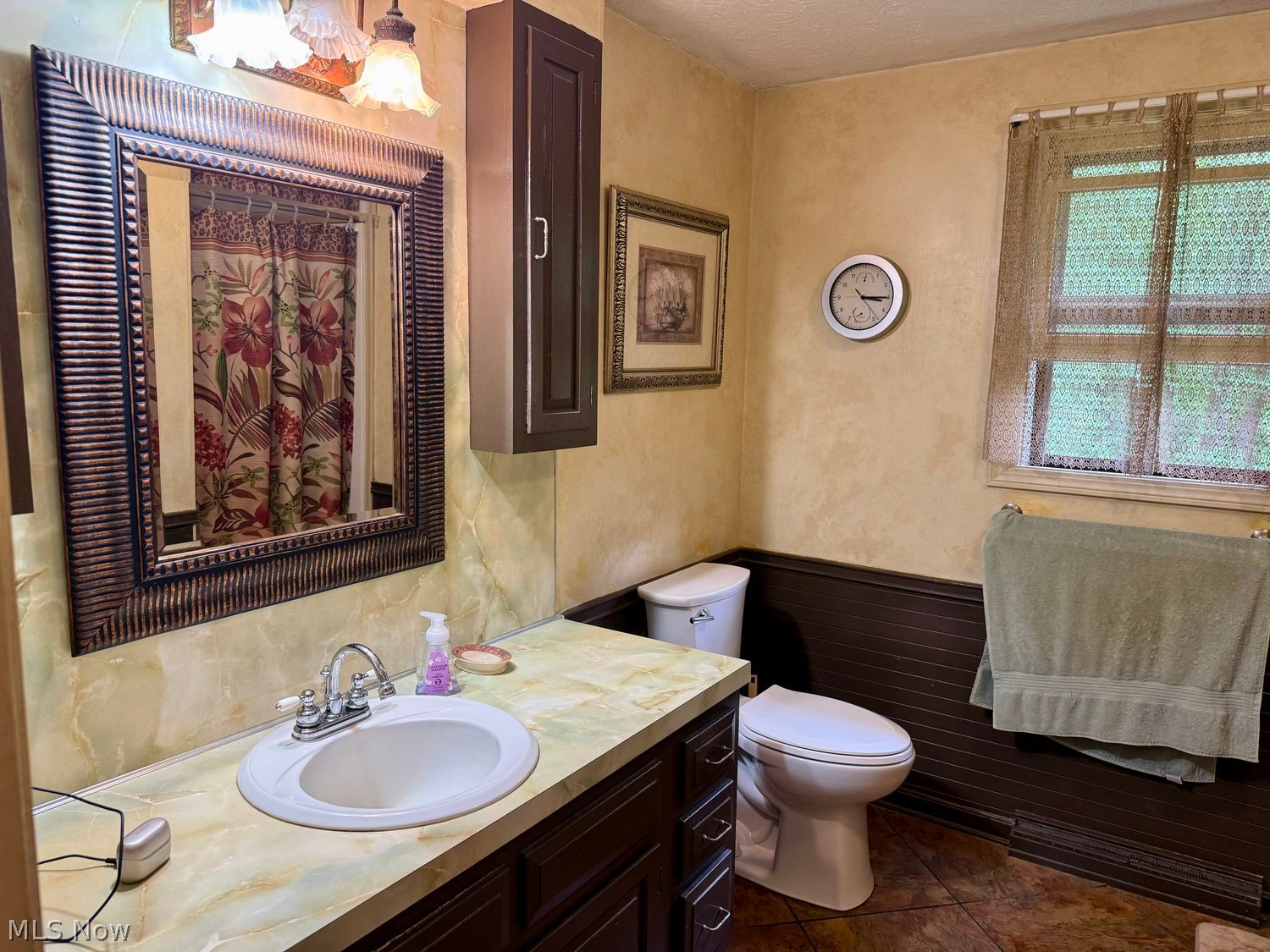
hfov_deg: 71.6
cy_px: 476
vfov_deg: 56.8
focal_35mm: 24
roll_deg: -1.4
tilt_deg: -7.4
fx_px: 881
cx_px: 635
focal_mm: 6.76
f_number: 1.78
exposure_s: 1/60
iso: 125
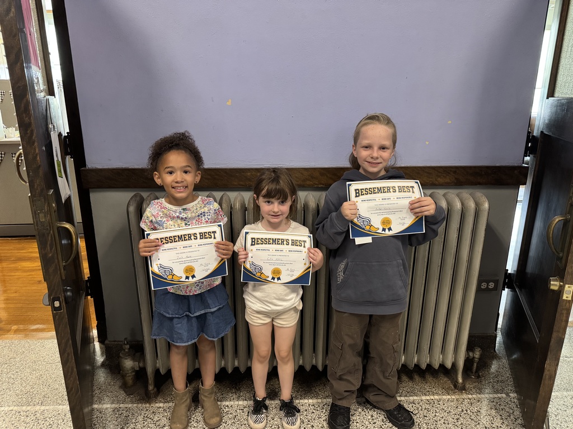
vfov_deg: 56.8
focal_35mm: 24
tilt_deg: -15.5
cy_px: 214
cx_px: 286
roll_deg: +0.0
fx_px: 397
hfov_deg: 71.6
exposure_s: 1/60
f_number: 1.78
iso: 500
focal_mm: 6.76
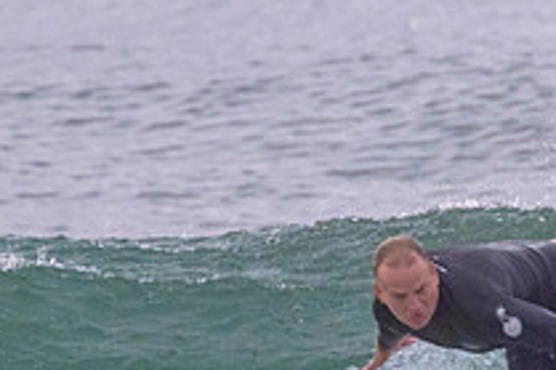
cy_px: 347
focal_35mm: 2660
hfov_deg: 0.8
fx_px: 41049
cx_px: 536
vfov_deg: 0.5
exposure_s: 1/1600
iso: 5000
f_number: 11
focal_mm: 800
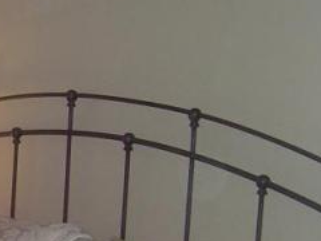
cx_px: -314
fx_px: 1345
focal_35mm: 145
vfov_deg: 10.2
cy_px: 171
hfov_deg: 12.1
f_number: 2.7
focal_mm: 5.6
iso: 80
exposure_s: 1/60
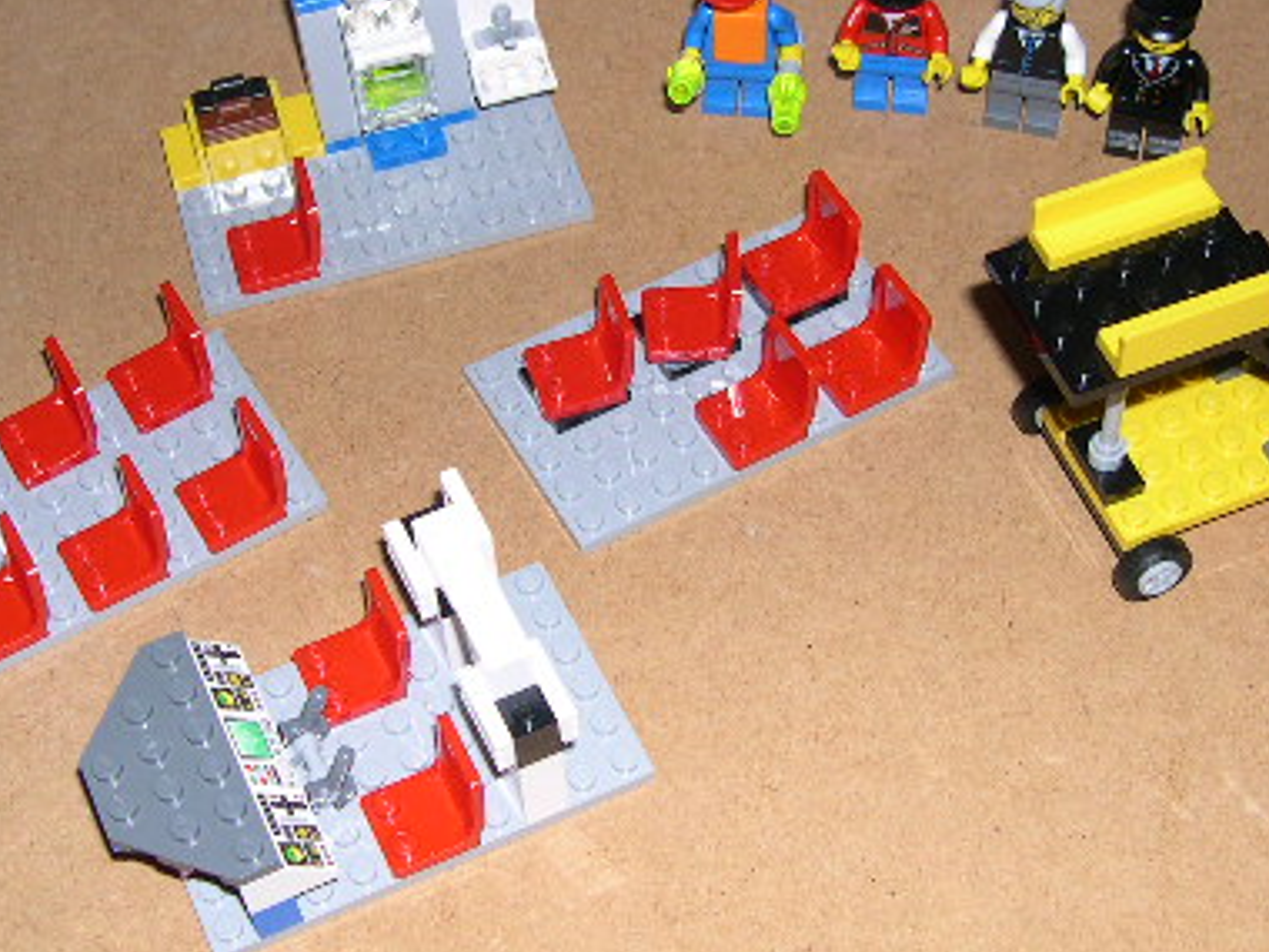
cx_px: 614
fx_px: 2346
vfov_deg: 22.9
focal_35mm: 64
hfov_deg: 30.3
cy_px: 418
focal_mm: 8
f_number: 2.8
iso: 100
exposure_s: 1/60
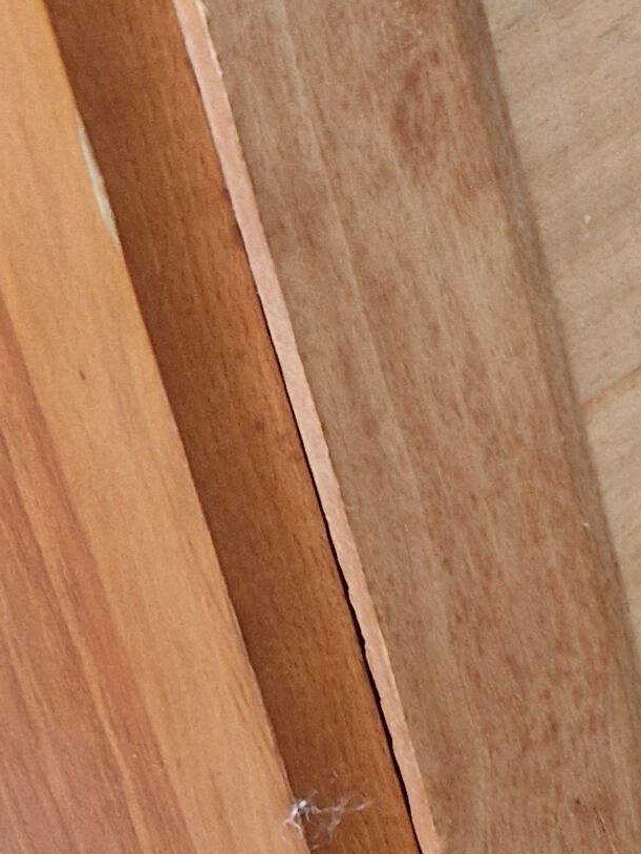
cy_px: 211
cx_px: 1180
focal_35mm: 113
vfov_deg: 17.3
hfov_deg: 12.0
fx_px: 2789
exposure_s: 1/100
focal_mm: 5.4
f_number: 1.8
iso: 160
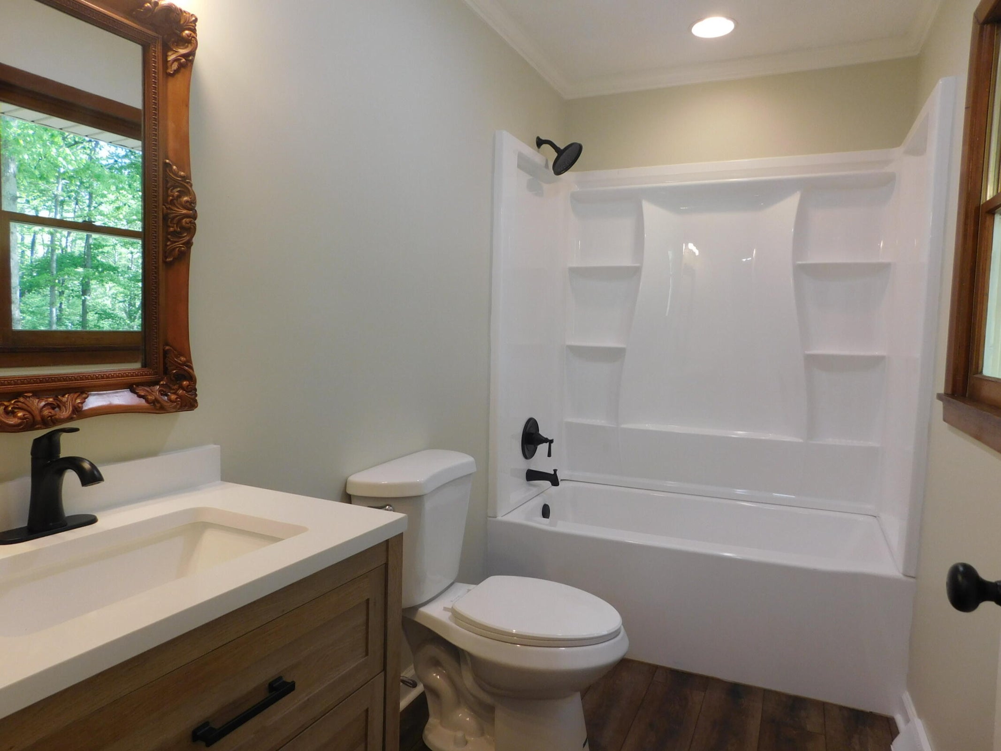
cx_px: 500
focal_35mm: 23
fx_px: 665
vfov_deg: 58.9
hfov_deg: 73.9
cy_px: 376
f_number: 3
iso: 125
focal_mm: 4
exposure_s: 1/50
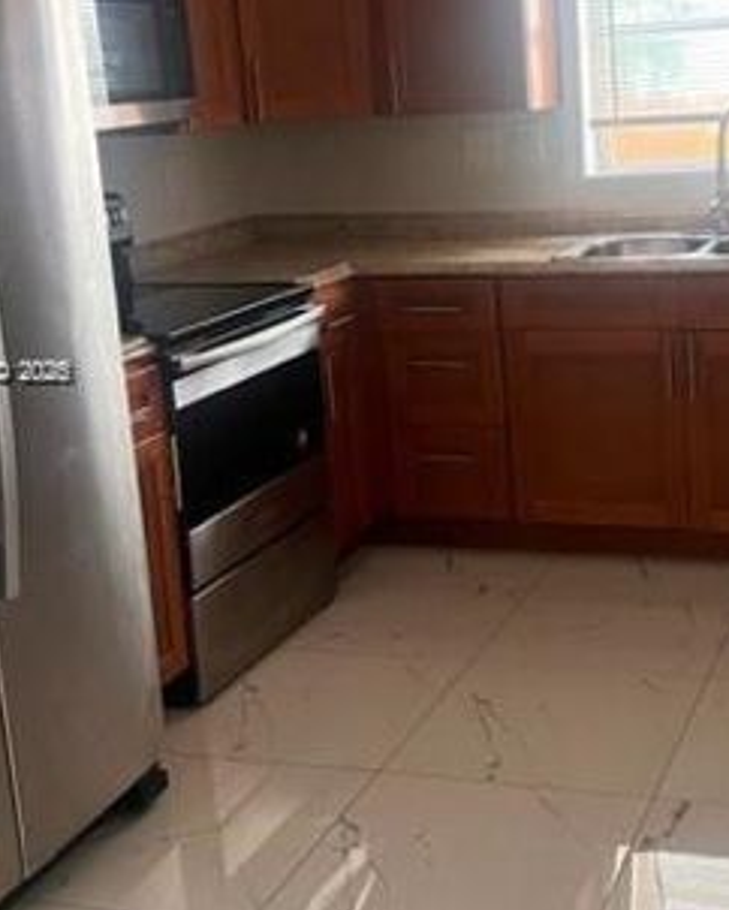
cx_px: 509
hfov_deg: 26.9
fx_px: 1509
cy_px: 372
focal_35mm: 56
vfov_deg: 33.5
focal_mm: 5.7
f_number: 1.5
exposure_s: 1/60
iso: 200
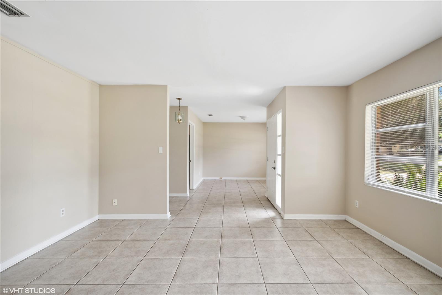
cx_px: 221
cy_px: 148
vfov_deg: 77.3
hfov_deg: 100.4
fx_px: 184
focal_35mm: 15
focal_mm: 10
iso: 200
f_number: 8
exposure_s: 1/15
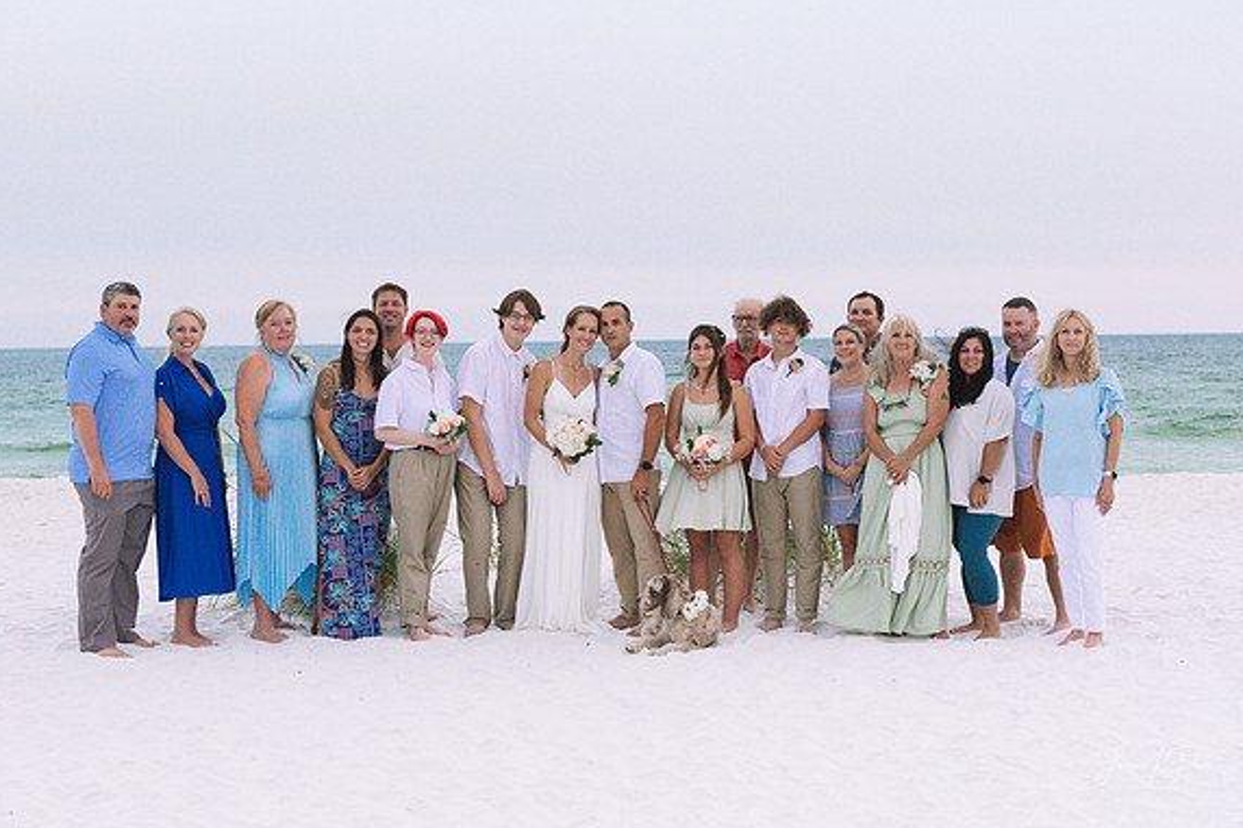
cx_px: 622
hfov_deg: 28.5
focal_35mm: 71
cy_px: 414
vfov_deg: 19.2
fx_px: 2451
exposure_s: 1/4000
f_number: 5
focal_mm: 70
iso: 2200
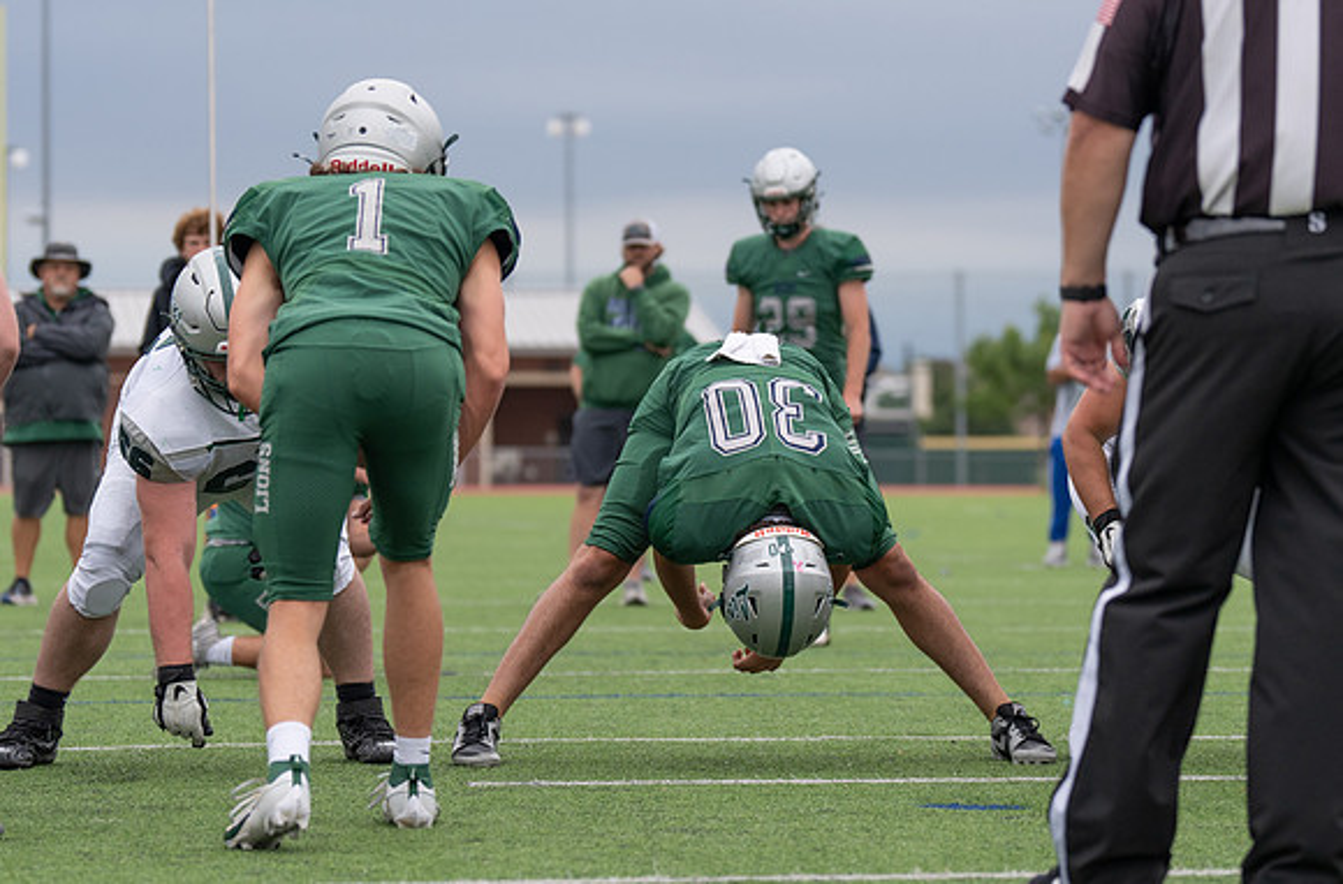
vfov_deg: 9.0
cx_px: 729
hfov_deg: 13.6
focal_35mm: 152
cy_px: 463
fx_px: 5632
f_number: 2.8
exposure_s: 1/1250
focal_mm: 96
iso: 250
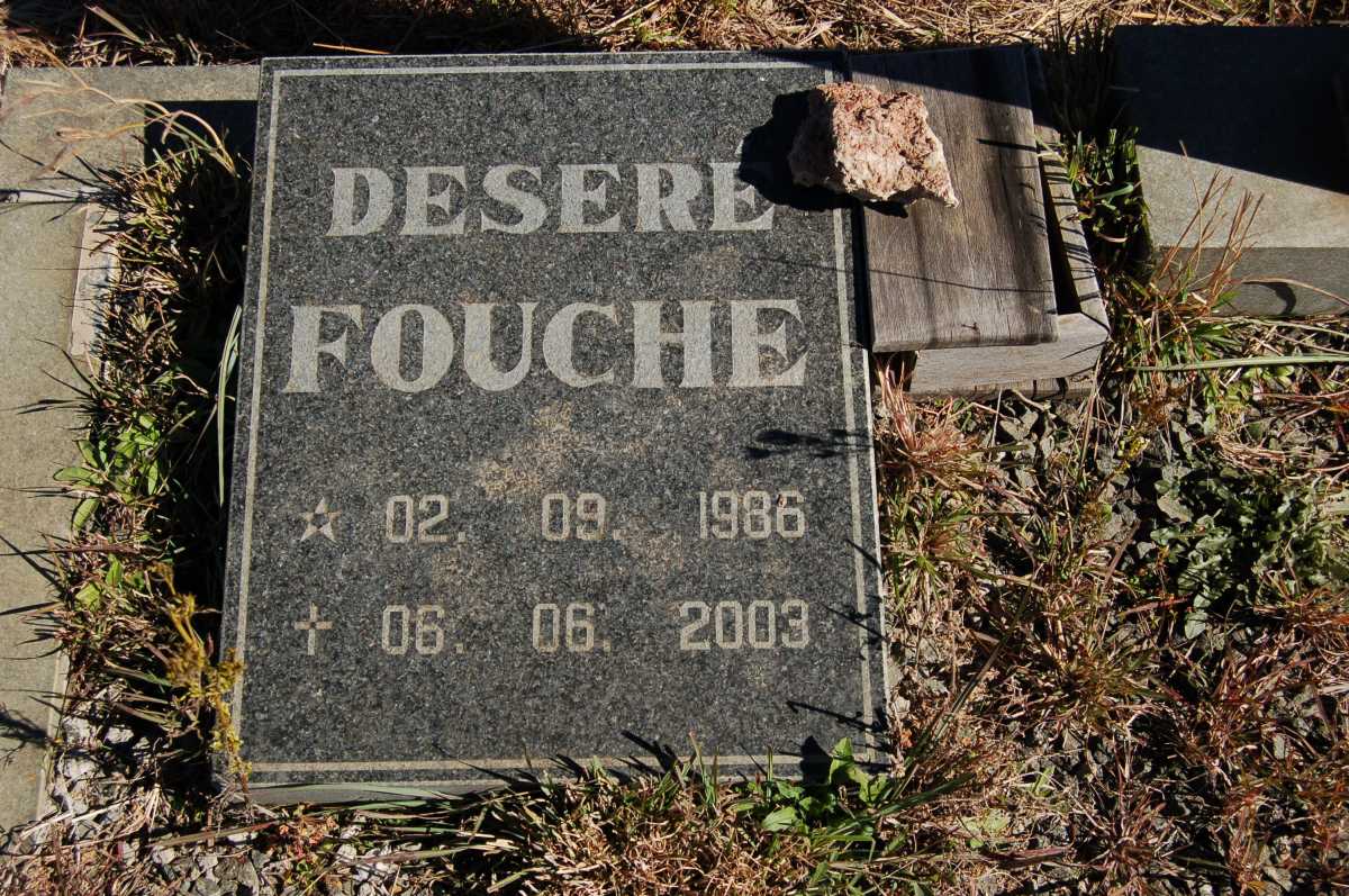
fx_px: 1740
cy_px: 448
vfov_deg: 28.9
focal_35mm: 46
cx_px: 674
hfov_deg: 42.4
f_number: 6.3
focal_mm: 31
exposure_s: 1/500
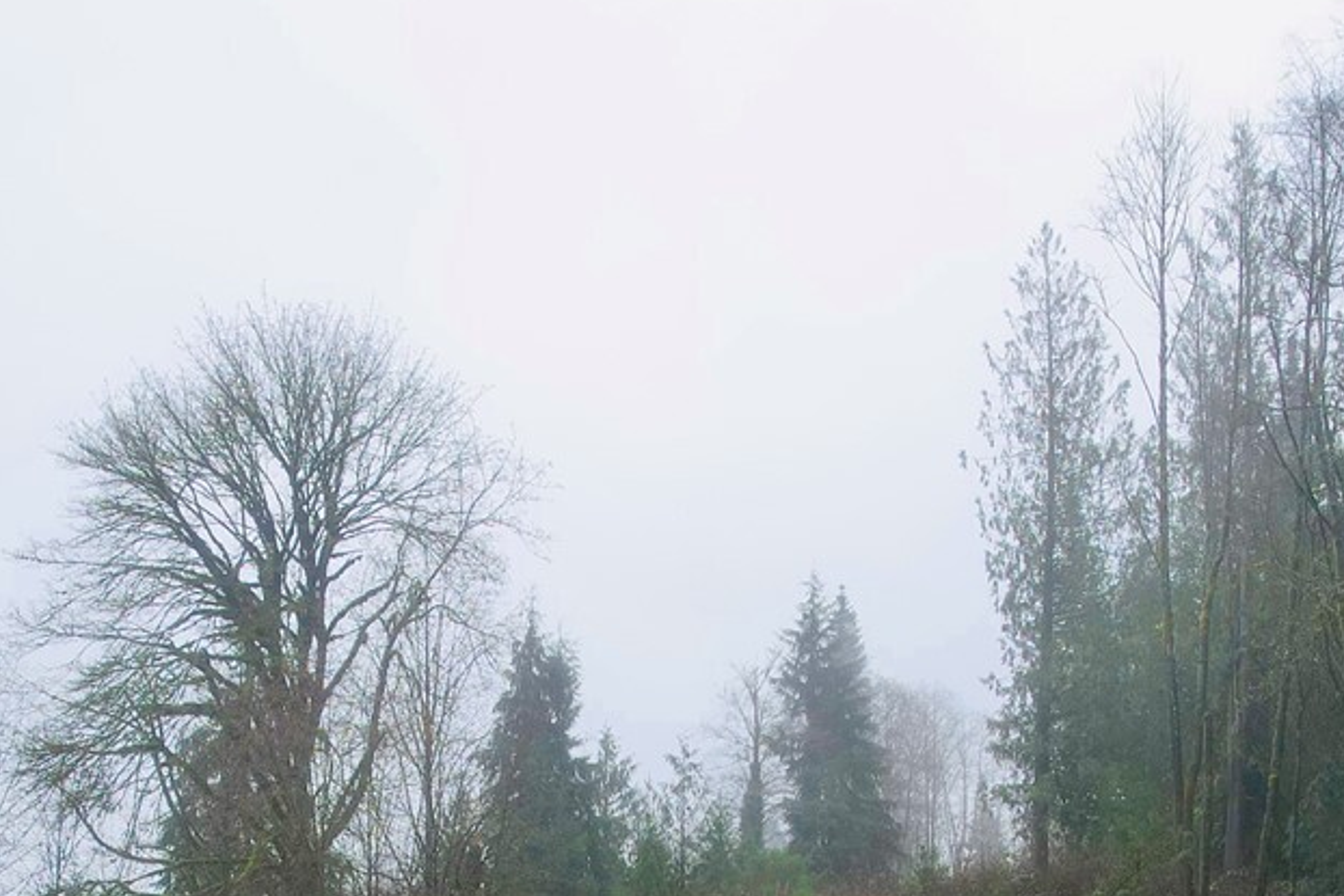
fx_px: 2240
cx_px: 656
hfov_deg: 33.4
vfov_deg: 21.0
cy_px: 1085
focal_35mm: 60
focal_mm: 8.38
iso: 110
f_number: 2.8
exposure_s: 1/160
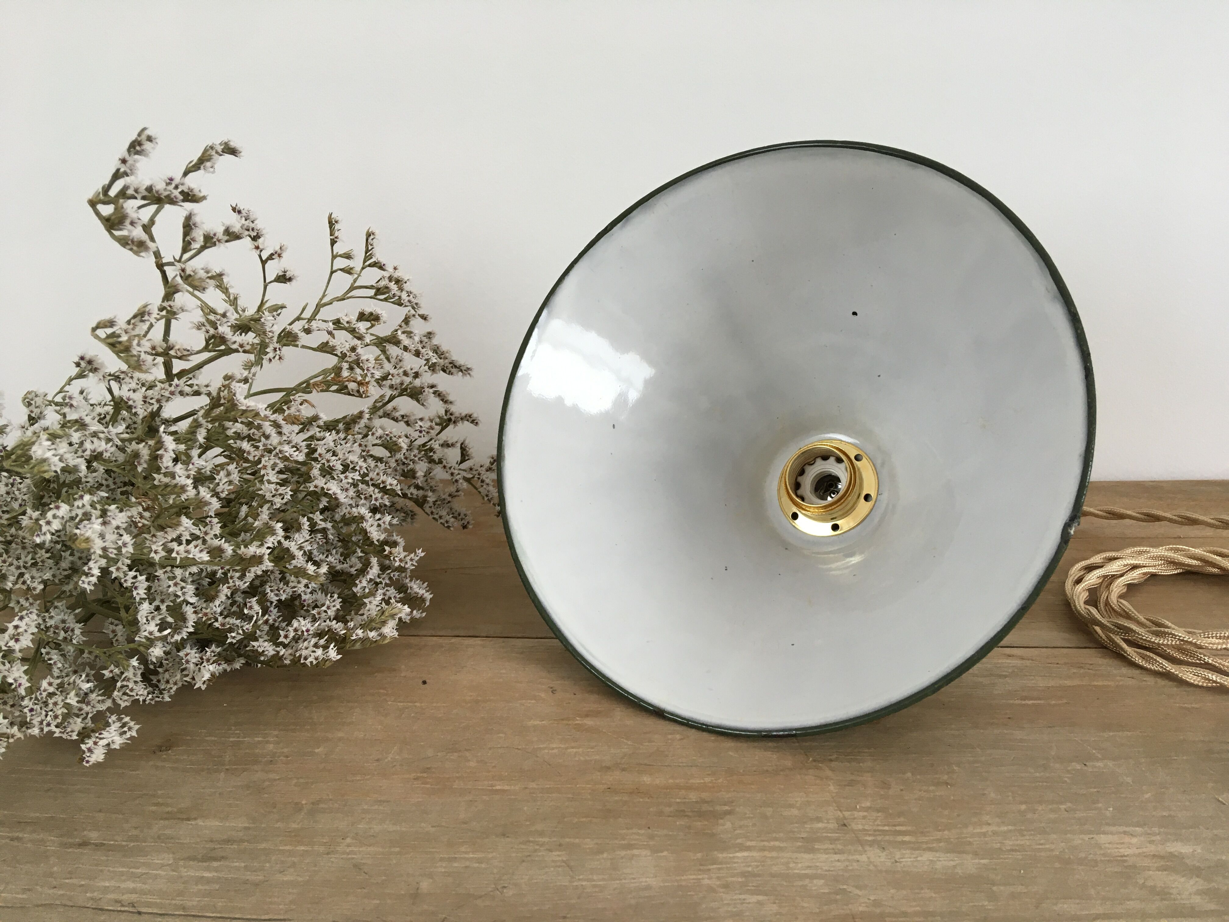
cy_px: 461
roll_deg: +0.2
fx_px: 1030
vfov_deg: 48.2
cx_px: 614
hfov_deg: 61.7
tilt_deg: -16.9
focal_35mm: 29
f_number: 2.2
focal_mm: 4.15
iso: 32
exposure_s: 1/33
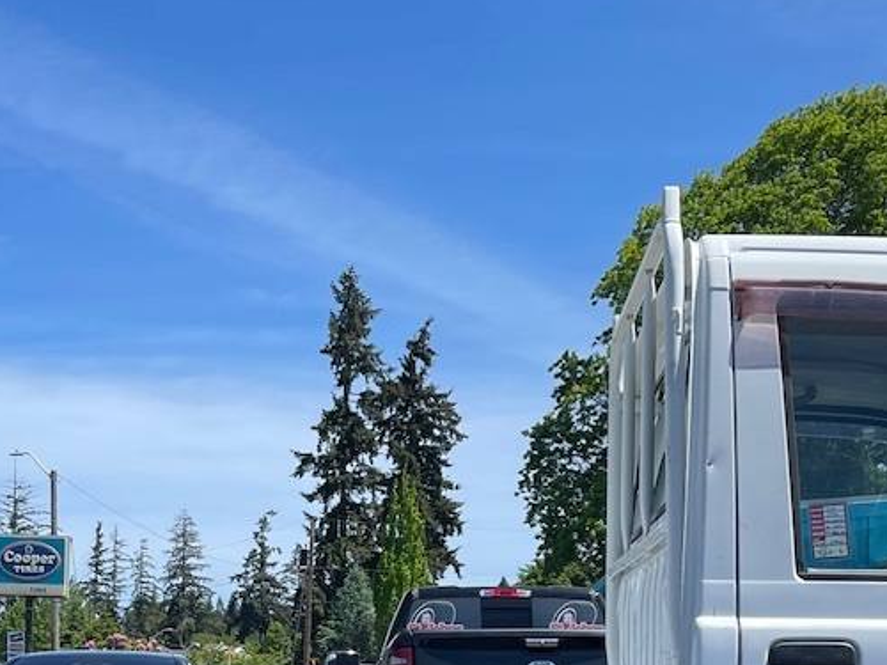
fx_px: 1640
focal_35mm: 64
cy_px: 743
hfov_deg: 30.3
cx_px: 444
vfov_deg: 21.7
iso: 32
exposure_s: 1/2488
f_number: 1.6
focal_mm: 5.1
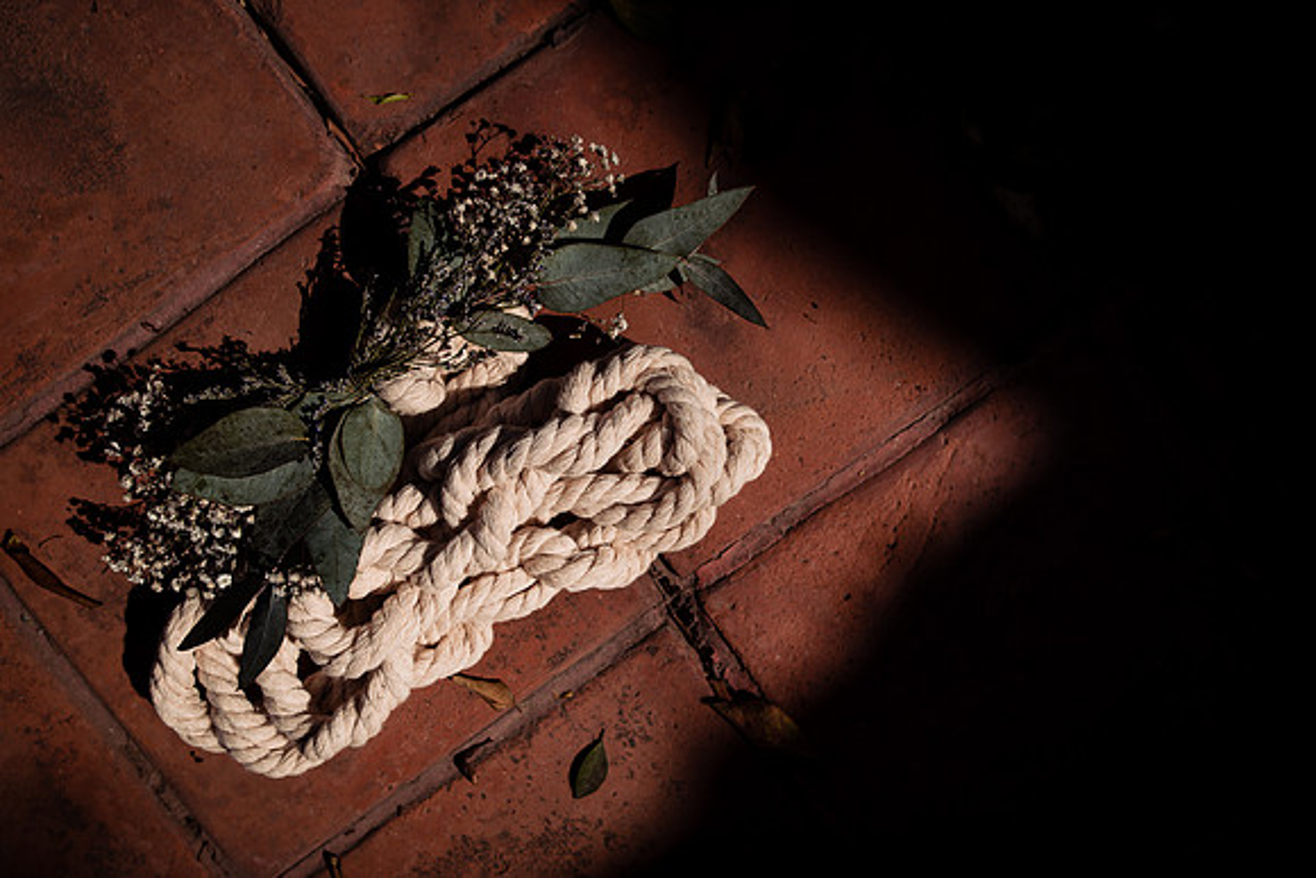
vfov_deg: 37.9
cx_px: 658
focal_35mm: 35
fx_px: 1280
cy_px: 439
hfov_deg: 54.4
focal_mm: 35
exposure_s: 1/4000
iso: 125
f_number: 4.5
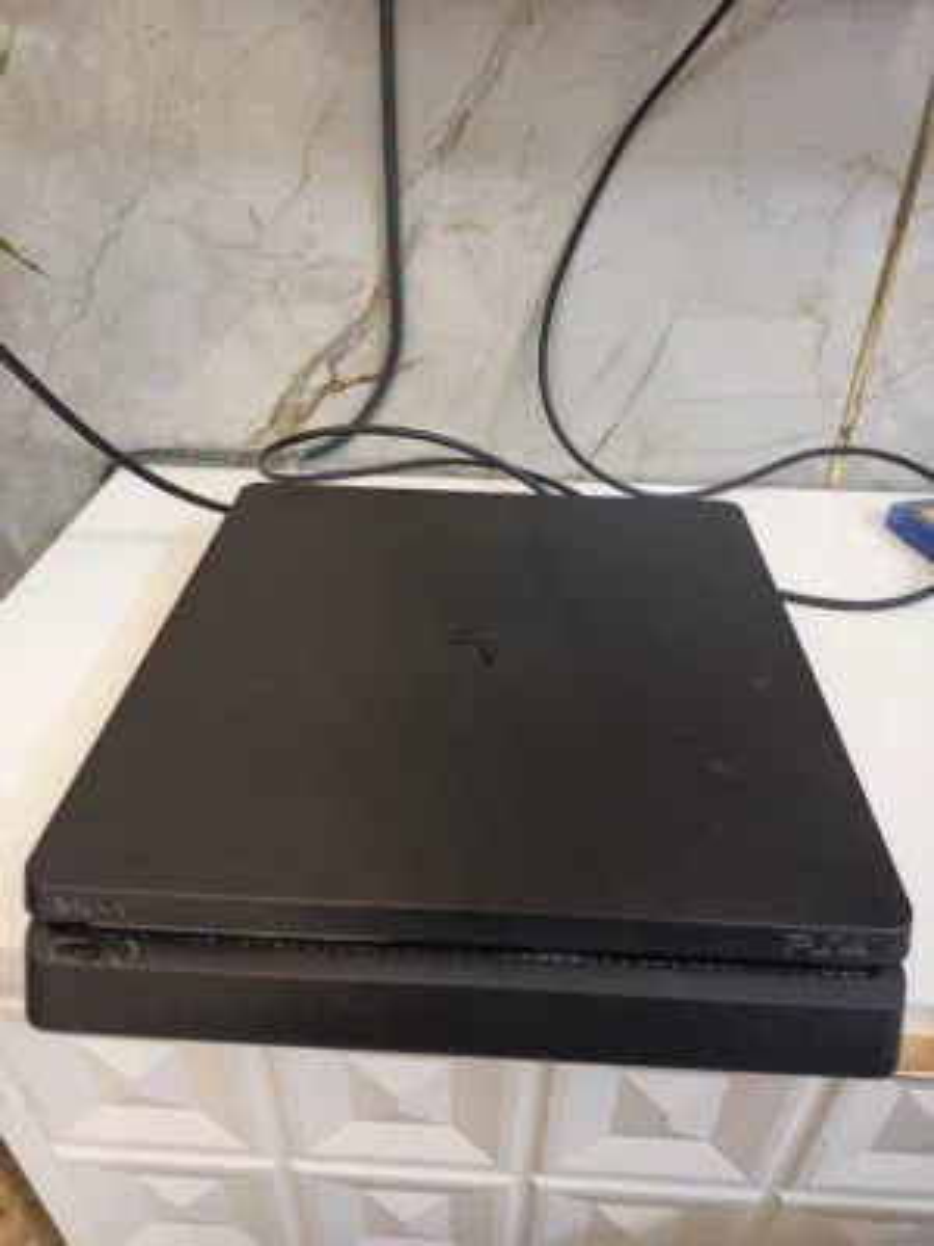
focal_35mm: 23
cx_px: 467
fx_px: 827
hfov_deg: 58.9
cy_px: 623
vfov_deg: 73.9
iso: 1429
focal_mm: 5.25
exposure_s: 1/50
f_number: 1.7
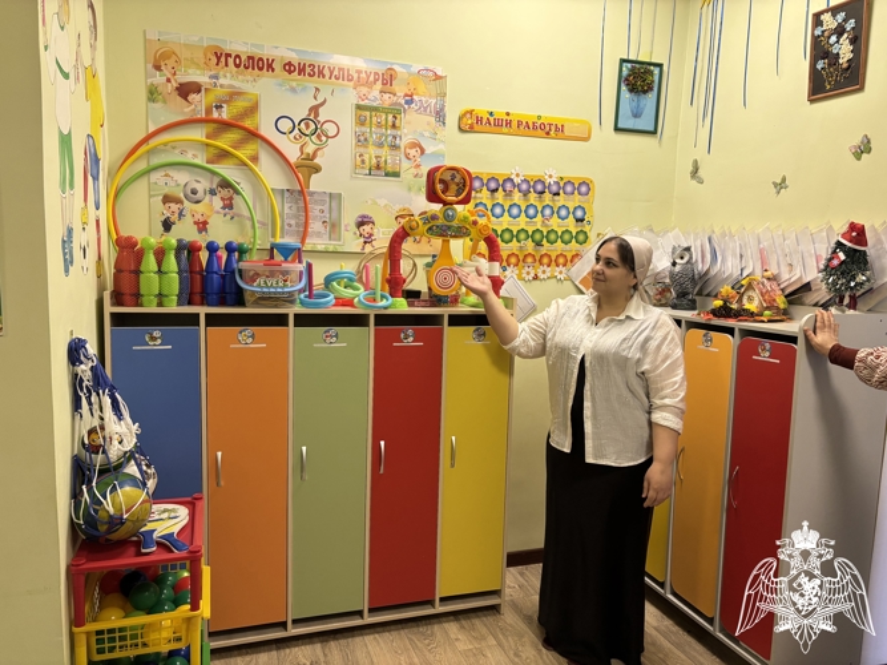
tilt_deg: -7.3
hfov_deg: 67.3
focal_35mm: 26
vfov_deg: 53.0
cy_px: 332
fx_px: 666
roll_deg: -1.8
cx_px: 444
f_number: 1.6
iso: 160
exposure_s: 1/50
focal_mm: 5.96
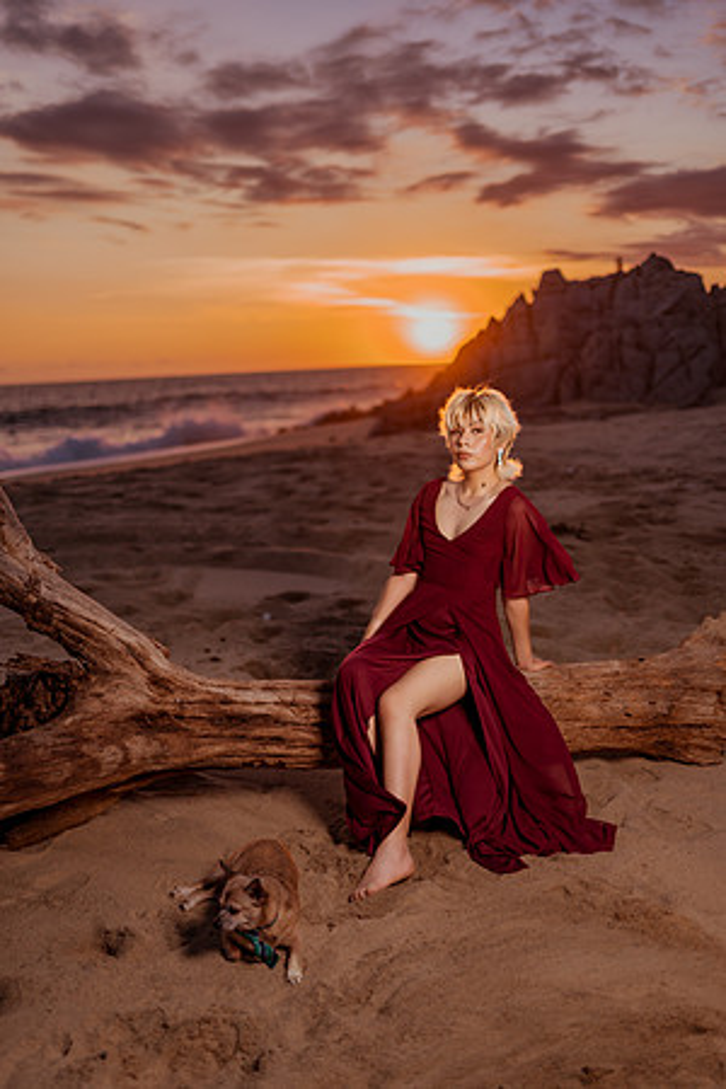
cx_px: 363
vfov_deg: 54.4
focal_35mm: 35
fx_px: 1059
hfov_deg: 37.9
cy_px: 544
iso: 50
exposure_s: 1/1600
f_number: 1.4
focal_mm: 35
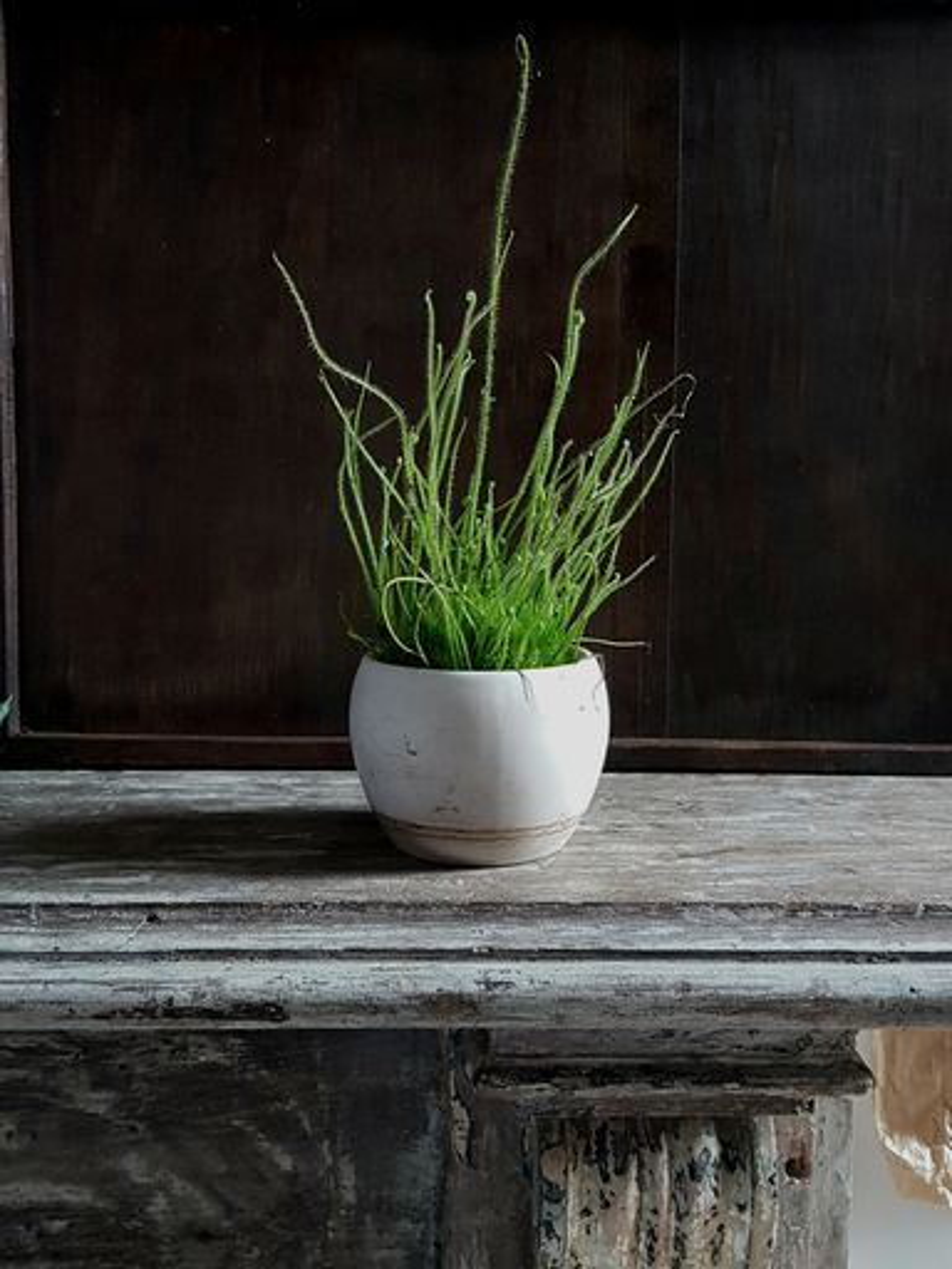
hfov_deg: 53.1
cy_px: 634
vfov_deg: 67.3
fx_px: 953
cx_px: 476
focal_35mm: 26
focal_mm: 4.2
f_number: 1.7
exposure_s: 1/13
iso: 250
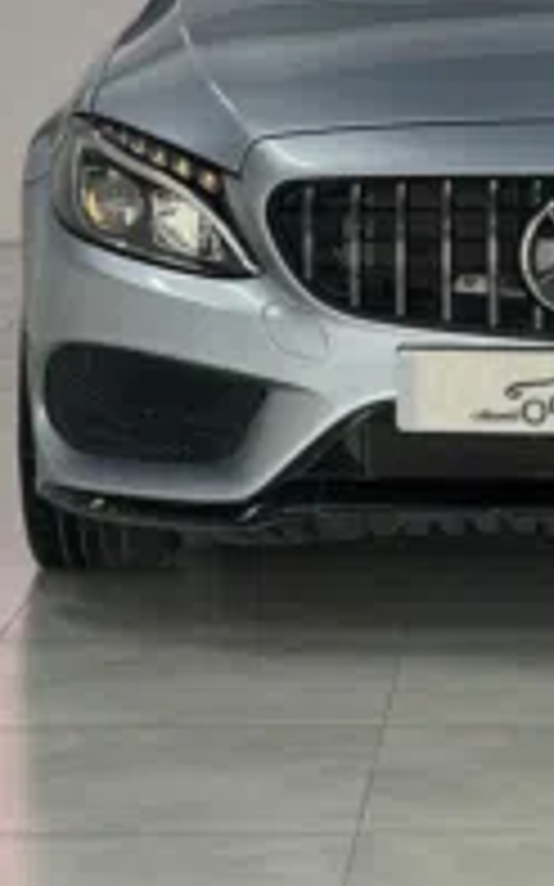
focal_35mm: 166
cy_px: 63
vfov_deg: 12.5
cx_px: 581
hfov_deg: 7.9
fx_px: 4013
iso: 250
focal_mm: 9
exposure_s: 1/60
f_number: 2.8
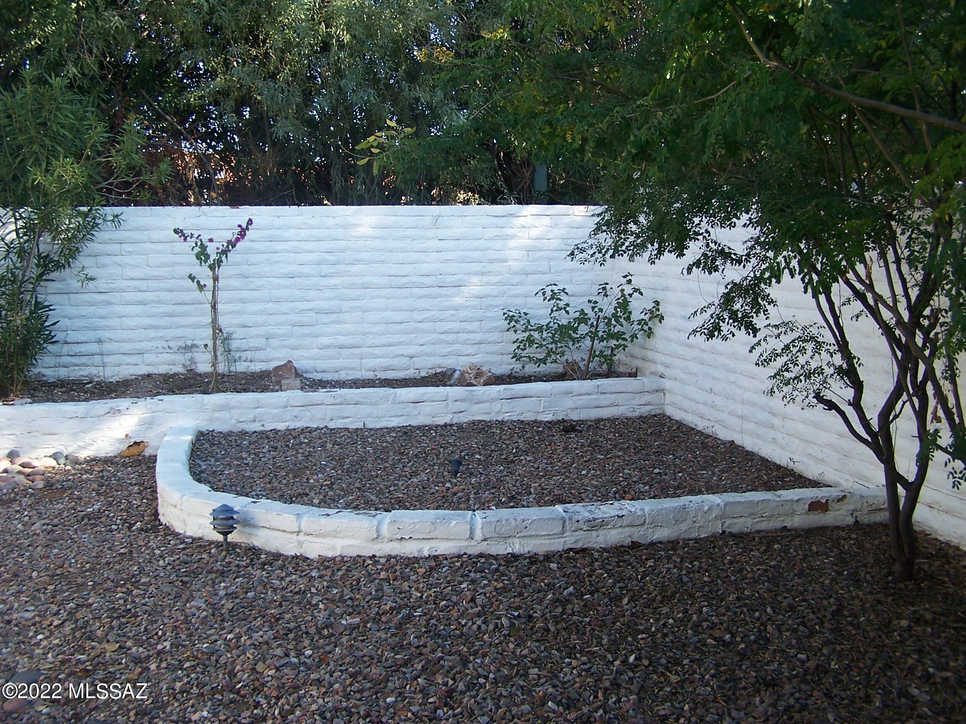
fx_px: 1060
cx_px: 483
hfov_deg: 49.0
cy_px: 362
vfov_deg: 37.7
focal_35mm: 38
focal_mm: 6.3
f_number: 2.8
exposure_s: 1/180
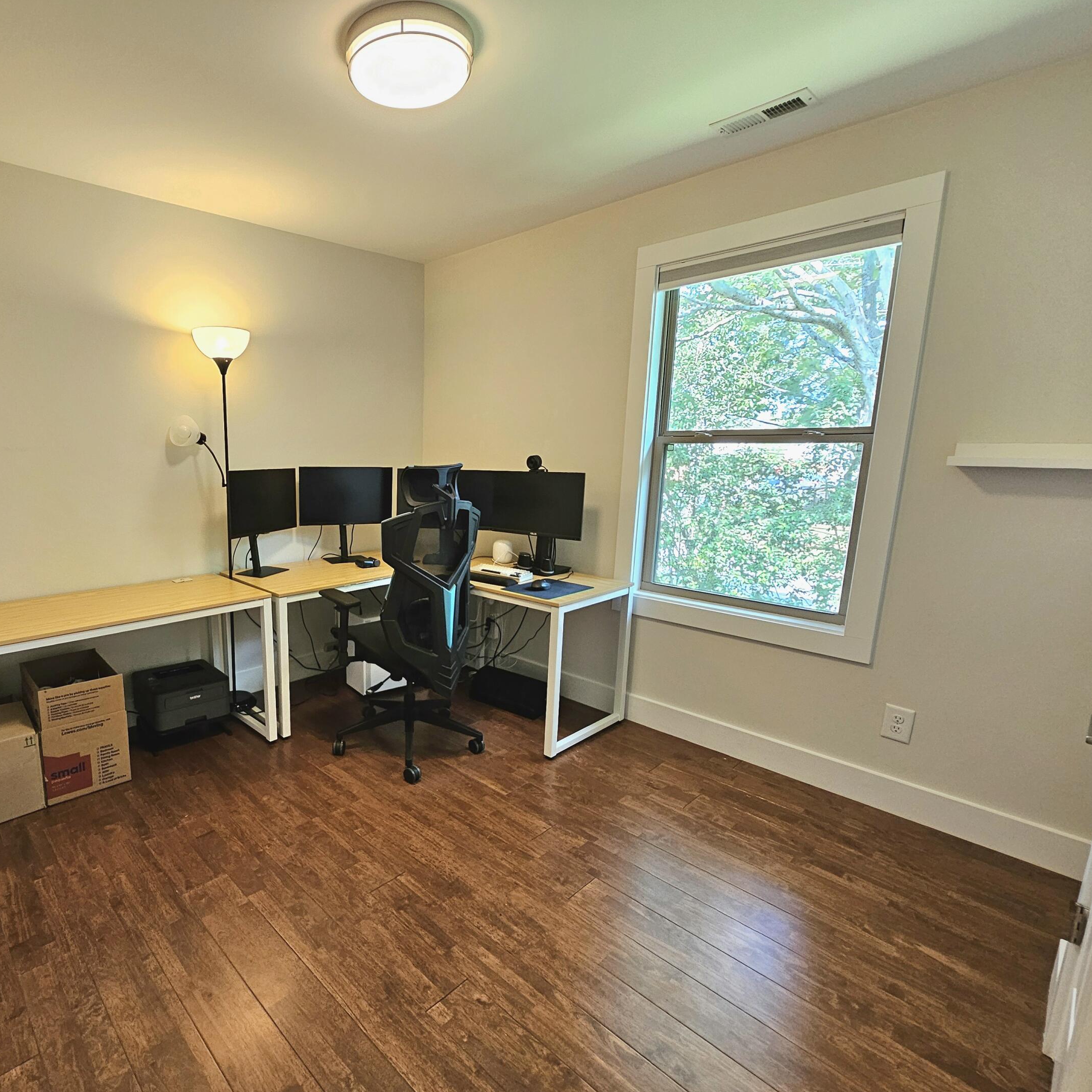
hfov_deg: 85.2
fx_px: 571
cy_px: 559
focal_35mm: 16
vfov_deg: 87.4
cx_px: 390
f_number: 2.2
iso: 200
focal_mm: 2.2
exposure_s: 1/60.2
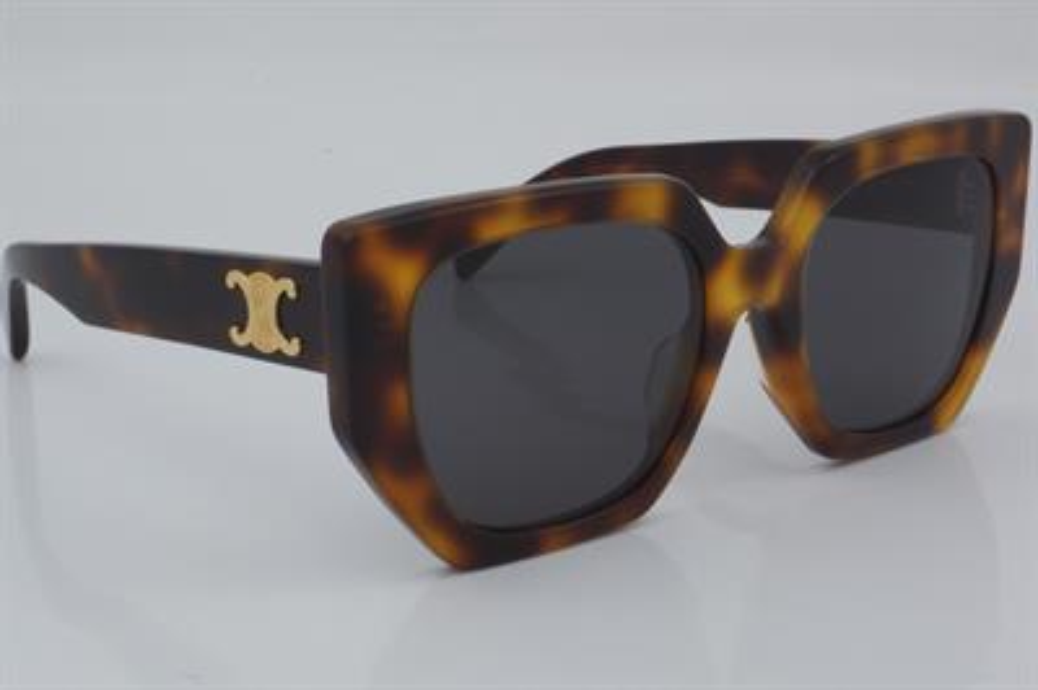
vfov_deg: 18.2
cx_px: 519
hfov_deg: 27.0
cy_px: 345
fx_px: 2161
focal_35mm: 75
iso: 100
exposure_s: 1/4
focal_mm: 50
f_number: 32
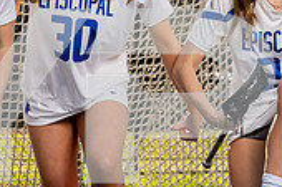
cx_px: 53
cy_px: 97
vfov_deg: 8.7
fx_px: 1229
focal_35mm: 157
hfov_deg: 13.0
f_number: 4
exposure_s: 1/800
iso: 100
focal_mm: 46
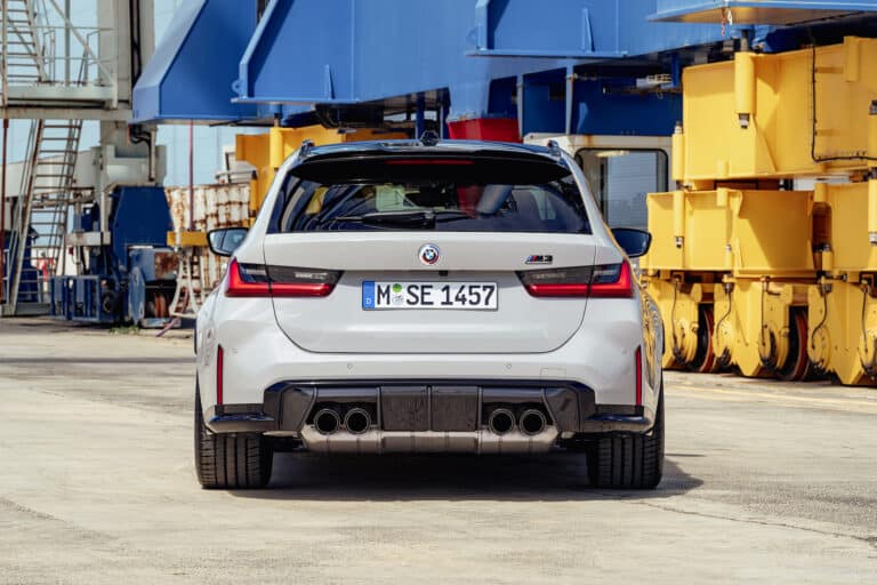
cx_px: 438
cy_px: 292
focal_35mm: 135
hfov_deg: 15.2
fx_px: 3288
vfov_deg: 10.2
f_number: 13
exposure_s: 1/160
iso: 100
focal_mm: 135
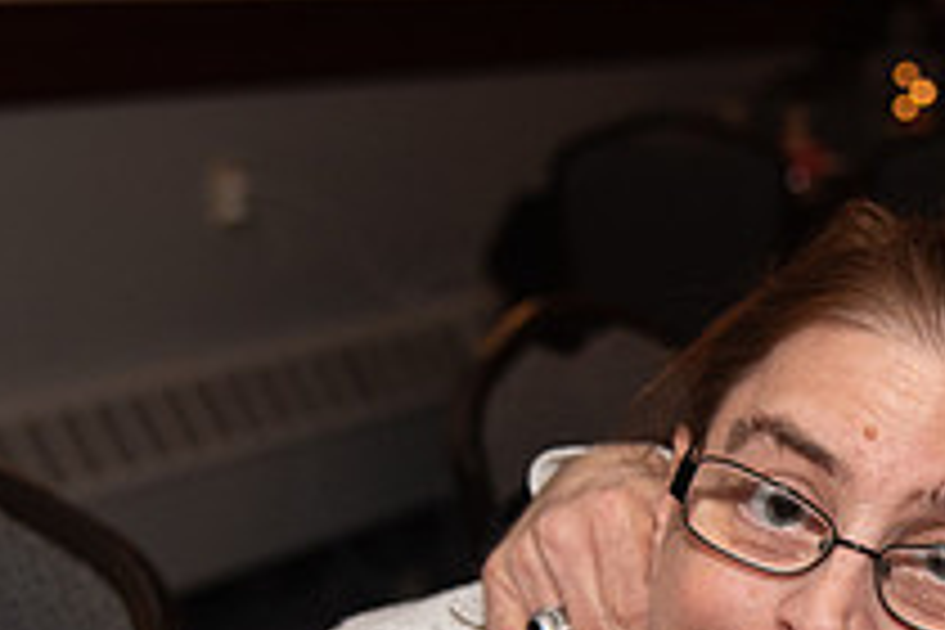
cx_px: 999
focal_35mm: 105
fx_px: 2756
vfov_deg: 12.9
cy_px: 632
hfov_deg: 18.8
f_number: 4
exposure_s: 1/200
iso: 800
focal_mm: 38
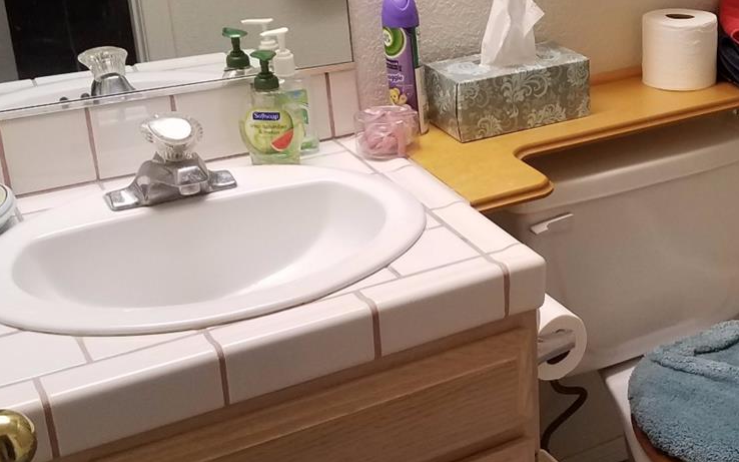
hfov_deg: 34.5
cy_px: 129
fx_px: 1128
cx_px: 645
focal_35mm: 56
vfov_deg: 23.0
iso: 125
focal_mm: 4.2
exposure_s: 1/60
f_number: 1.7
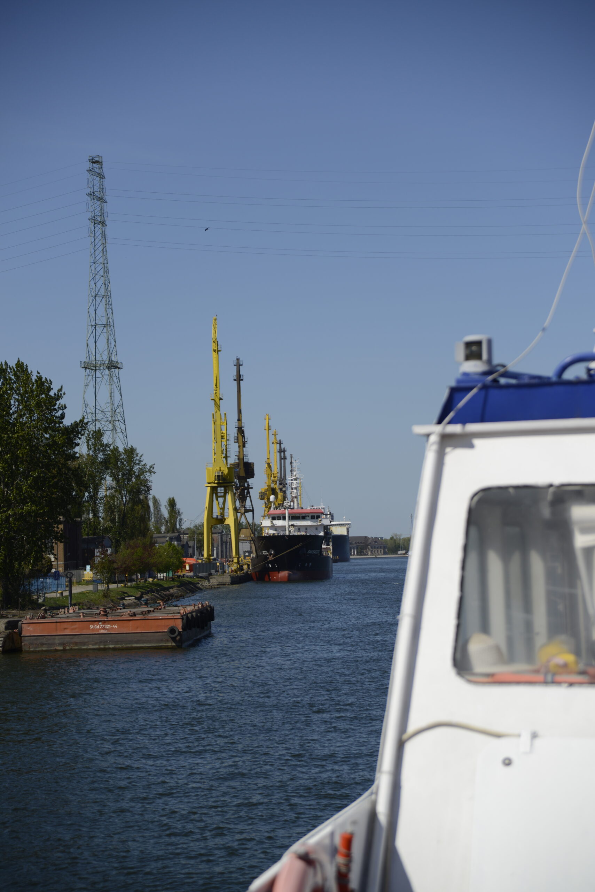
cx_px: 298
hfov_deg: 16.1
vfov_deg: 23.9
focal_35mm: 85
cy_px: 446
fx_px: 2105
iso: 100
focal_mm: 85
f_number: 4
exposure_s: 1/2000
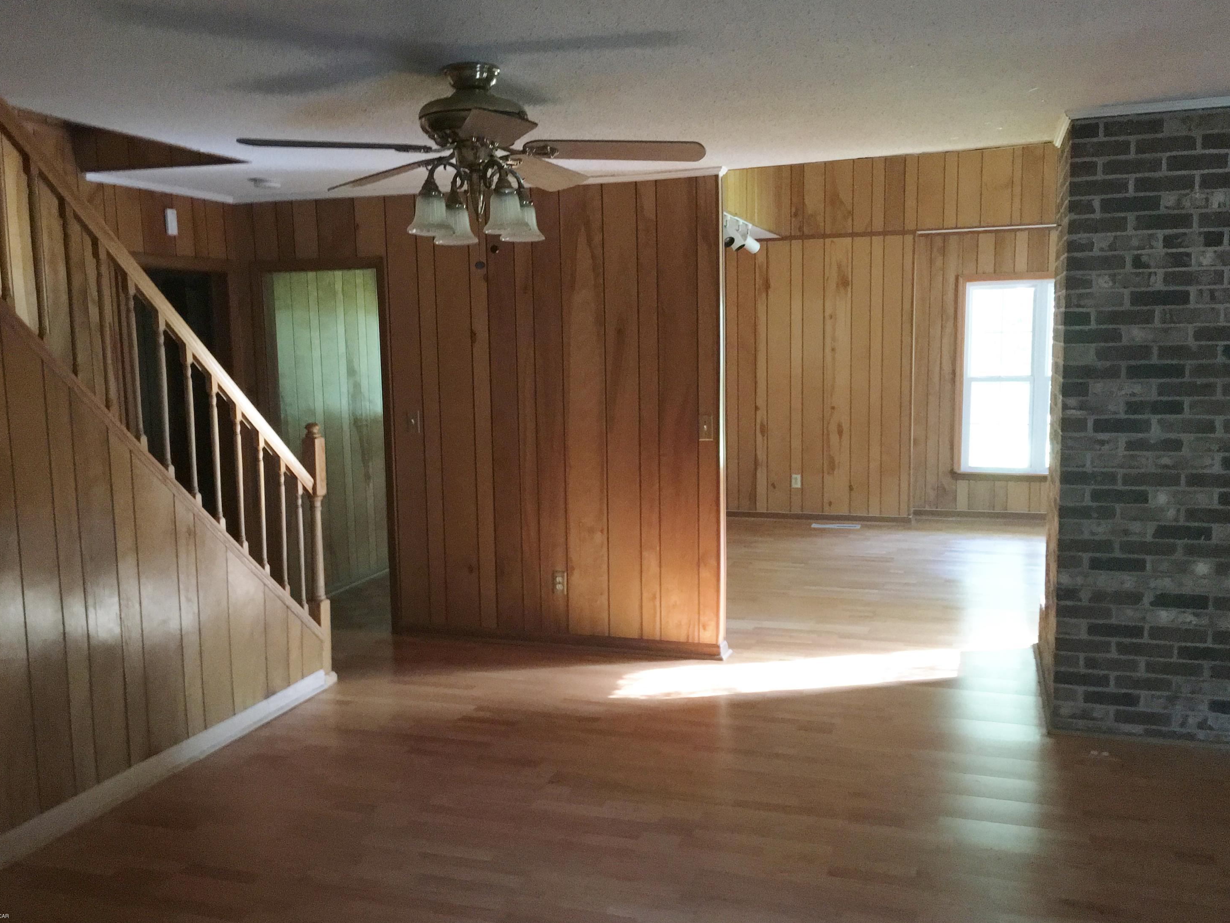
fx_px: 1066
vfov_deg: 46.8
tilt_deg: -6.3
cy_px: 469
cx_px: 611
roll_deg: -0.2
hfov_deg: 60.0
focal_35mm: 30
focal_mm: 4.15
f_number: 2.2
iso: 250
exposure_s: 1/15
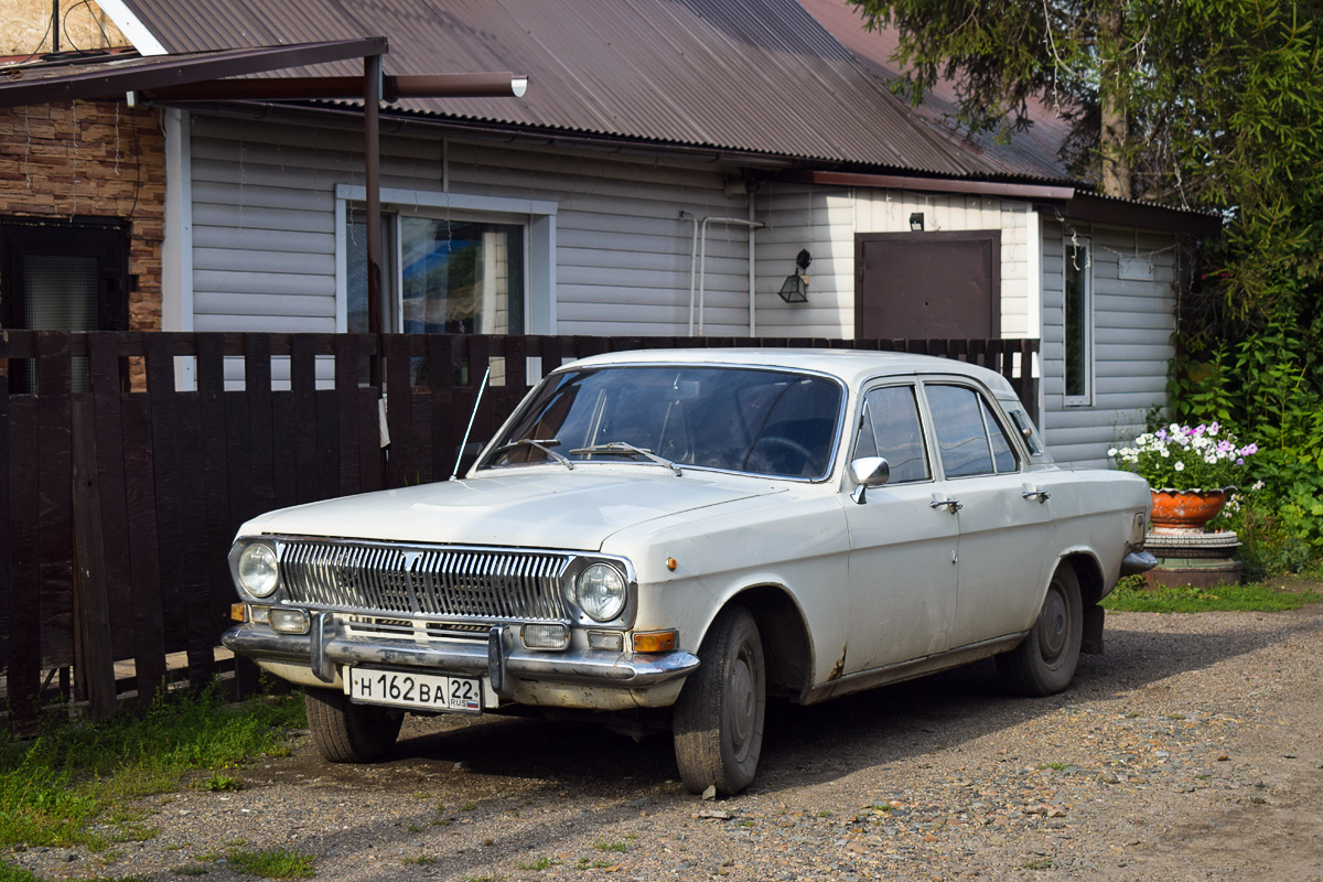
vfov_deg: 20.2
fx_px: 2480
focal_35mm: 68
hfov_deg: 29.9
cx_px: 662
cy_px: 441
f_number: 6.3
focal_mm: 45
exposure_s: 1/640
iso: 200
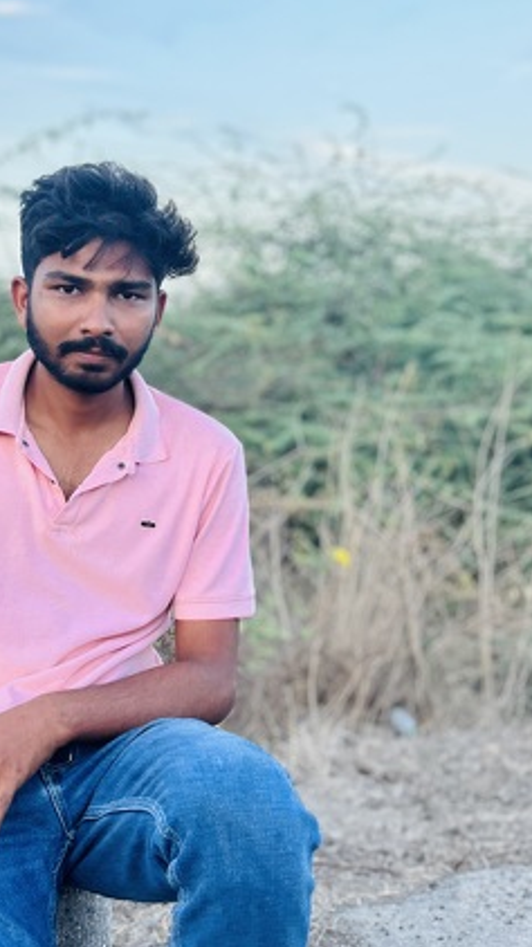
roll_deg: -0.6
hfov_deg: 24.9
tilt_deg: -3.9
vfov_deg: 43.7
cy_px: 426
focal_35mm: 47
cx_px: 100
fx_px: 1180
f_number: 1.5
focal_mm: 5.7
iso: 50
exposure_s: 1/121
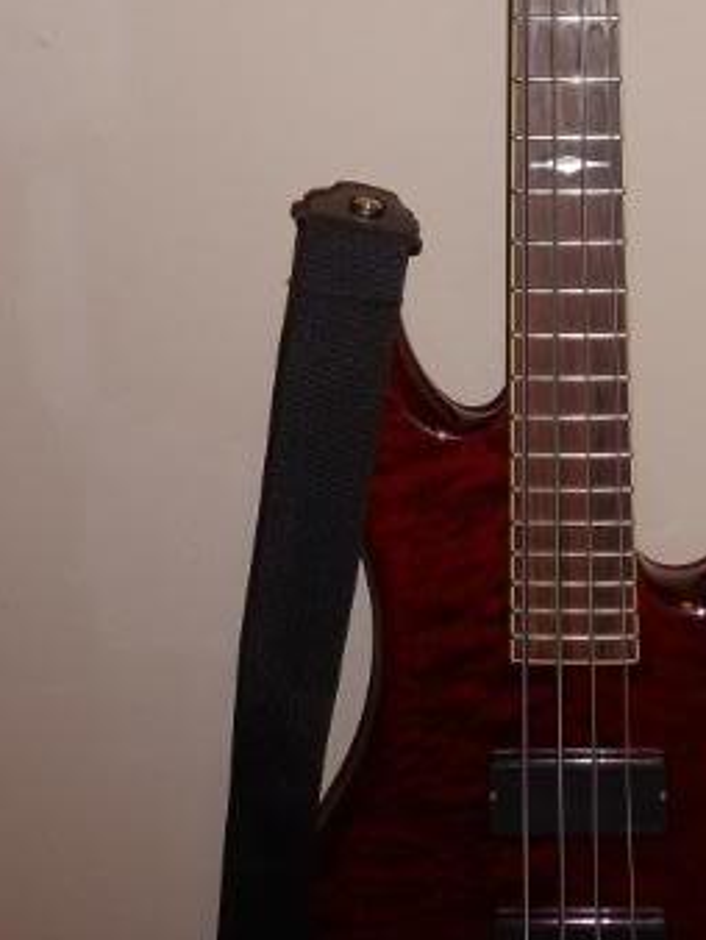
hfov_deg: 14.2
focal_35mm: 104
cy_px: -14
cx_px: 520
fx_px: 2825
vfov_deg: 18.4
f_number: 3.5
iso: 80
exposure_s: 1/8
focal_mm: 6
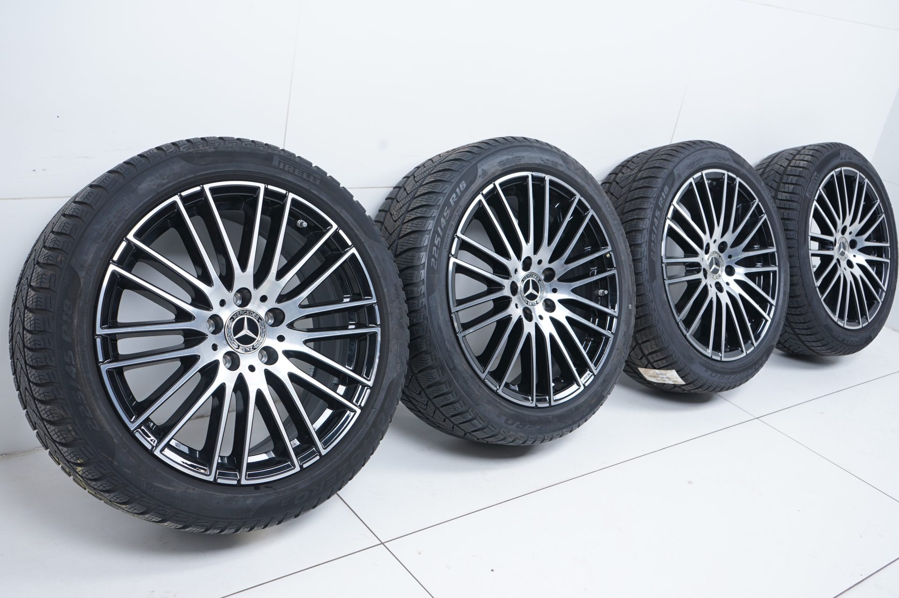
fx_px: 848
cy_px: 299
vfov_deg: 38.8
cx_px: 450
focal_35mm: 34
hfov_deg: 55.8
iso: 250
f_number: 7.1
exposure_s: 1/100
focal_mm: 34
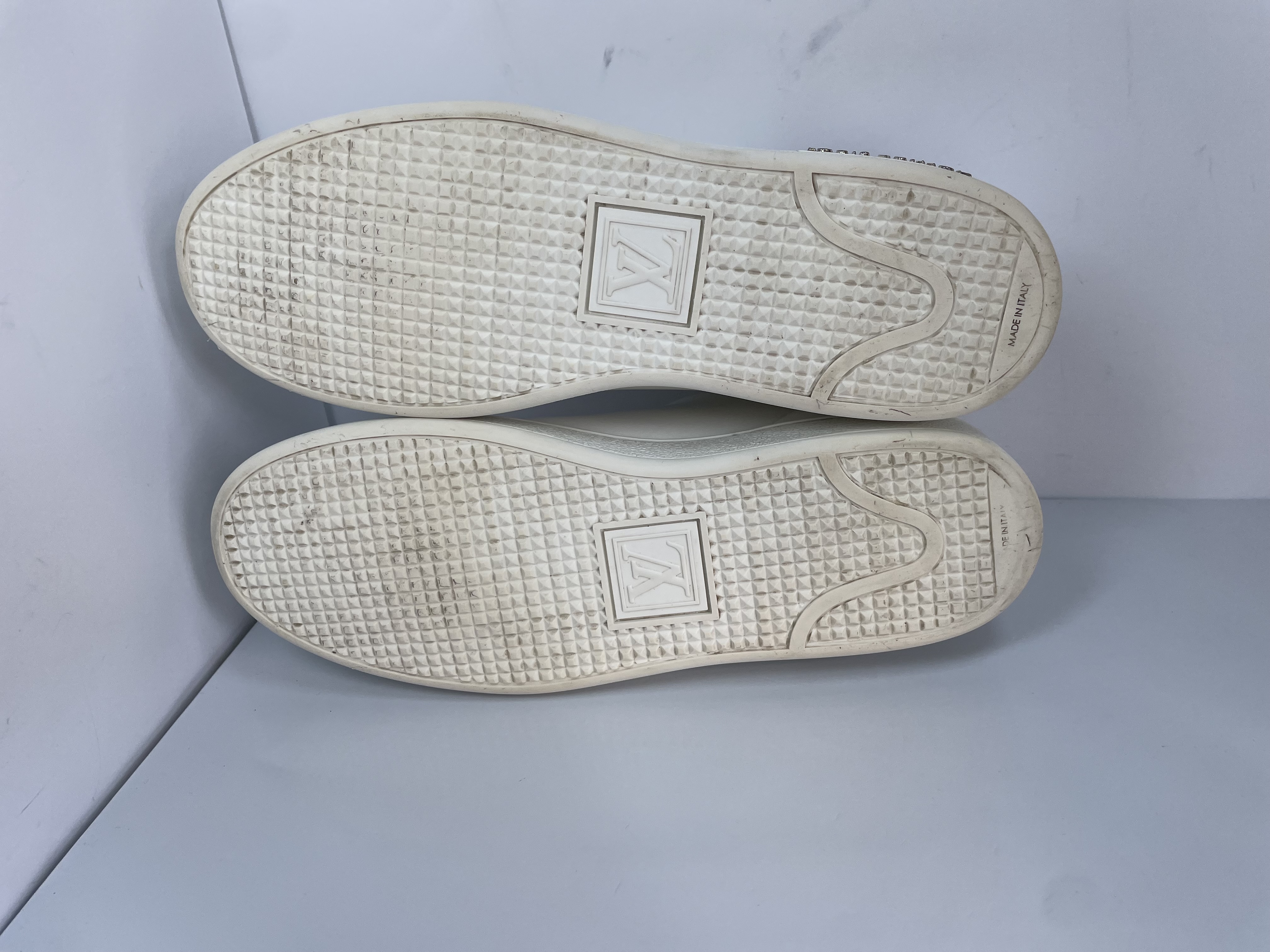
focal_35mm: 26
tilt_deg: -26.5
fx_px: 954
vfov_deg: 53.1
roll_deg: +8.1
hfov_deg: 67.3
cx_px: 635
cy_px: 476
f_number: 1.6
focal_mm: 4.2
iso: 50
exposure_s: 1/694
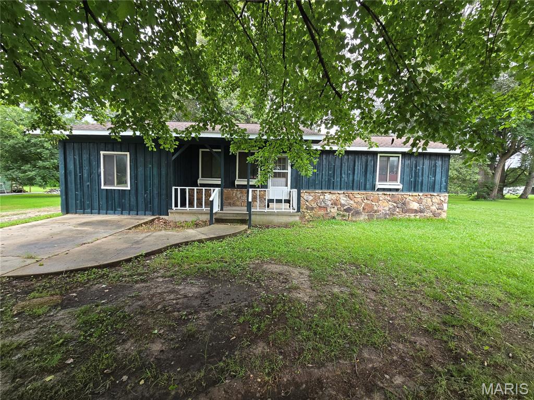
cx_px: 267
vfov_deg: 89.9
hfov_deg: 106.2
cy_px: 200
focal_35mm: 13
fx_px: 201
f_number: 2.2
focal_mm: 2.2
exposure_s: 1/120
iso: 64
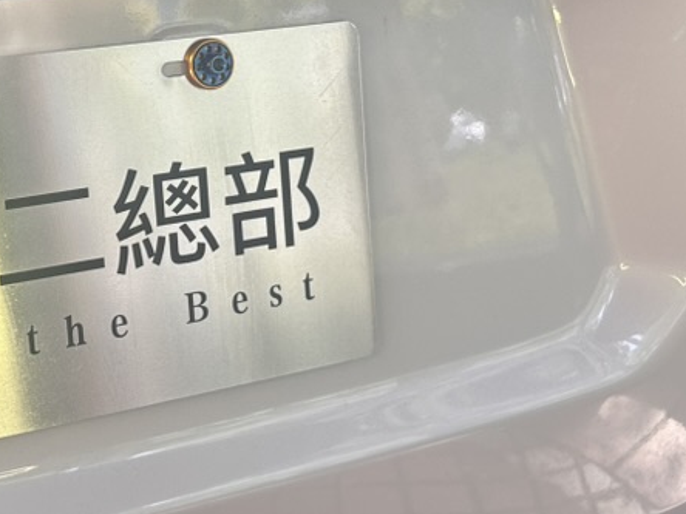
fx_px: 1189
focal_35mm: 60
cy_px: 105
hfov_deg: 29.7
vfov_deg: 24.1
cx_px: -20
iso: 32
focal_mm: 5.7
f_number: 1.5
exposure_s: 1/121
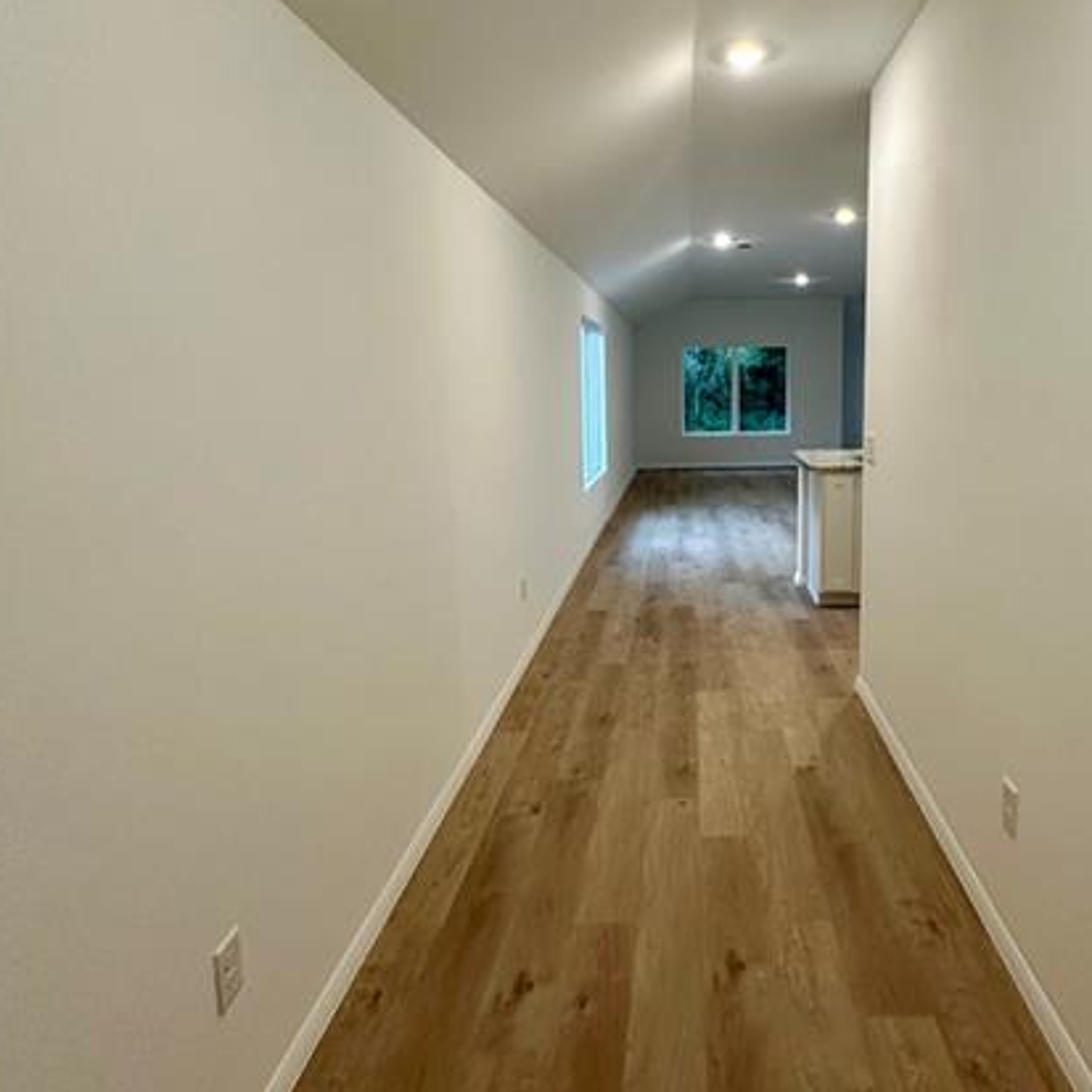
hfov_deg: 66.3
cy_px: 463
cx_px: 682
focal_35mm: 23
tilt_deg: -6.2
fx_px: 821
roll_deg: +0.7
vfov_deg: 66.9
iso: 250
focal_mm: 2.22
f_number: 2.2
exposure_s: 1/120
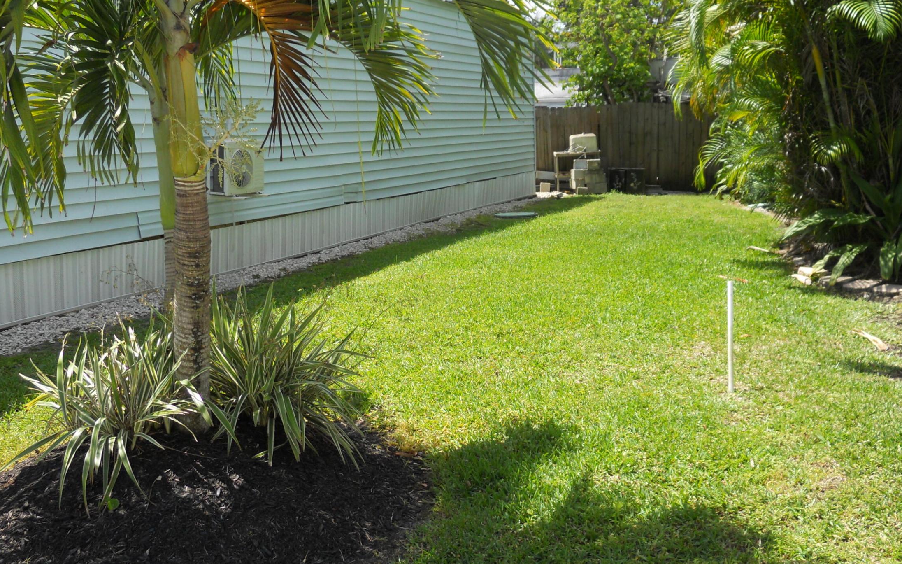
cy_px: 263
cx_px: 491
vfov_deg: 32.8
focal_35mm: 39
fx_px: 959
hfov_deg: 50.3
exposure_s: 1/640
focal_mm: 5
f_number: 2.7
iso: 80
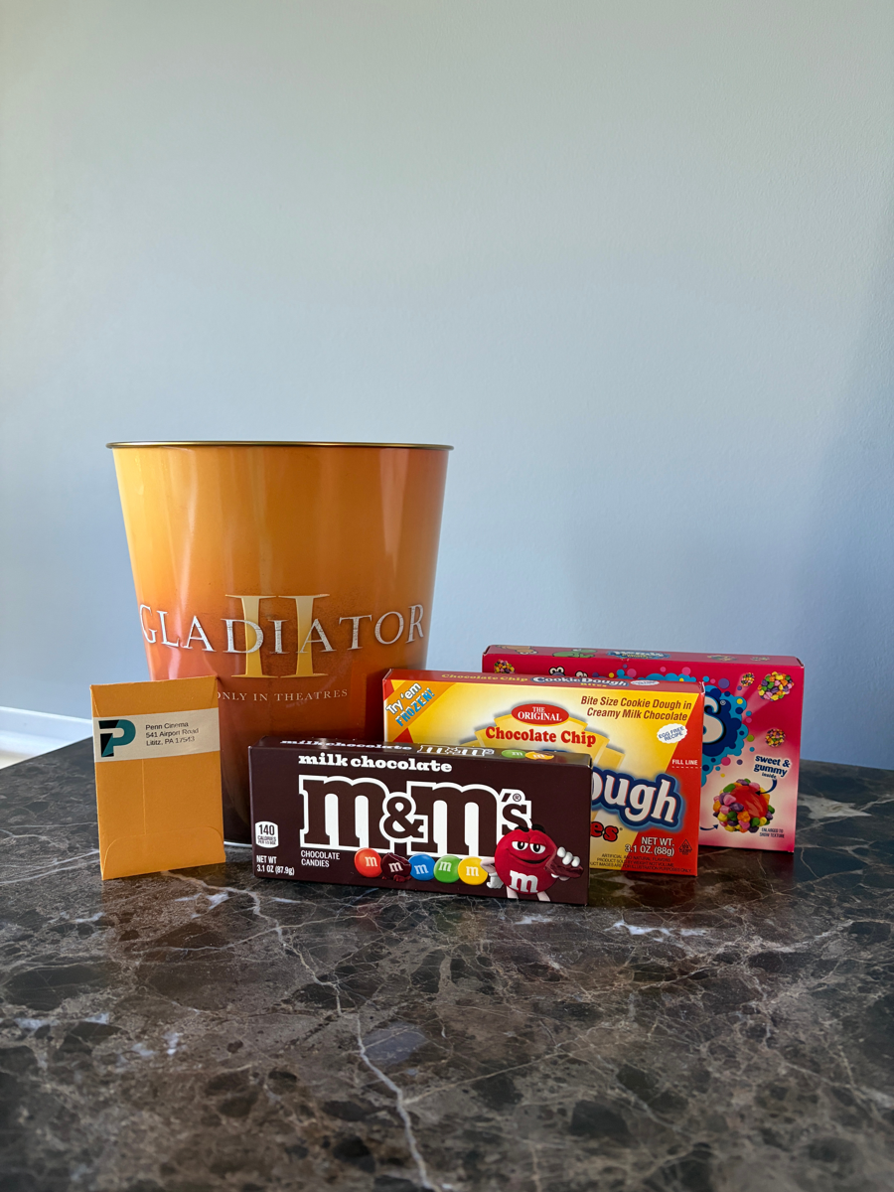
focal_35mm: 26
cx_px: 447
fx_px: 895
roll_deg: +0.4
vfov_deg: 67.3
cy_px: 596
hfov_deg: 53.1
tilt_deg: -8.3
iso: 250
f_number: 1.6
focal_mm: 5.96
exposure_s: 1/60
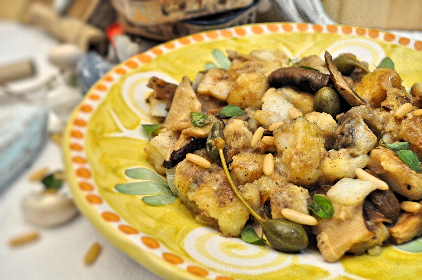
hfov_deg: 41.2
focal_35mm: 48
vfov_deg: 28.0
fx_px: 562
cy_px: 140
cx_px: 211
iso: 1600
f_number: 4.8
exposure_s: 1/50
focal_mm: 32
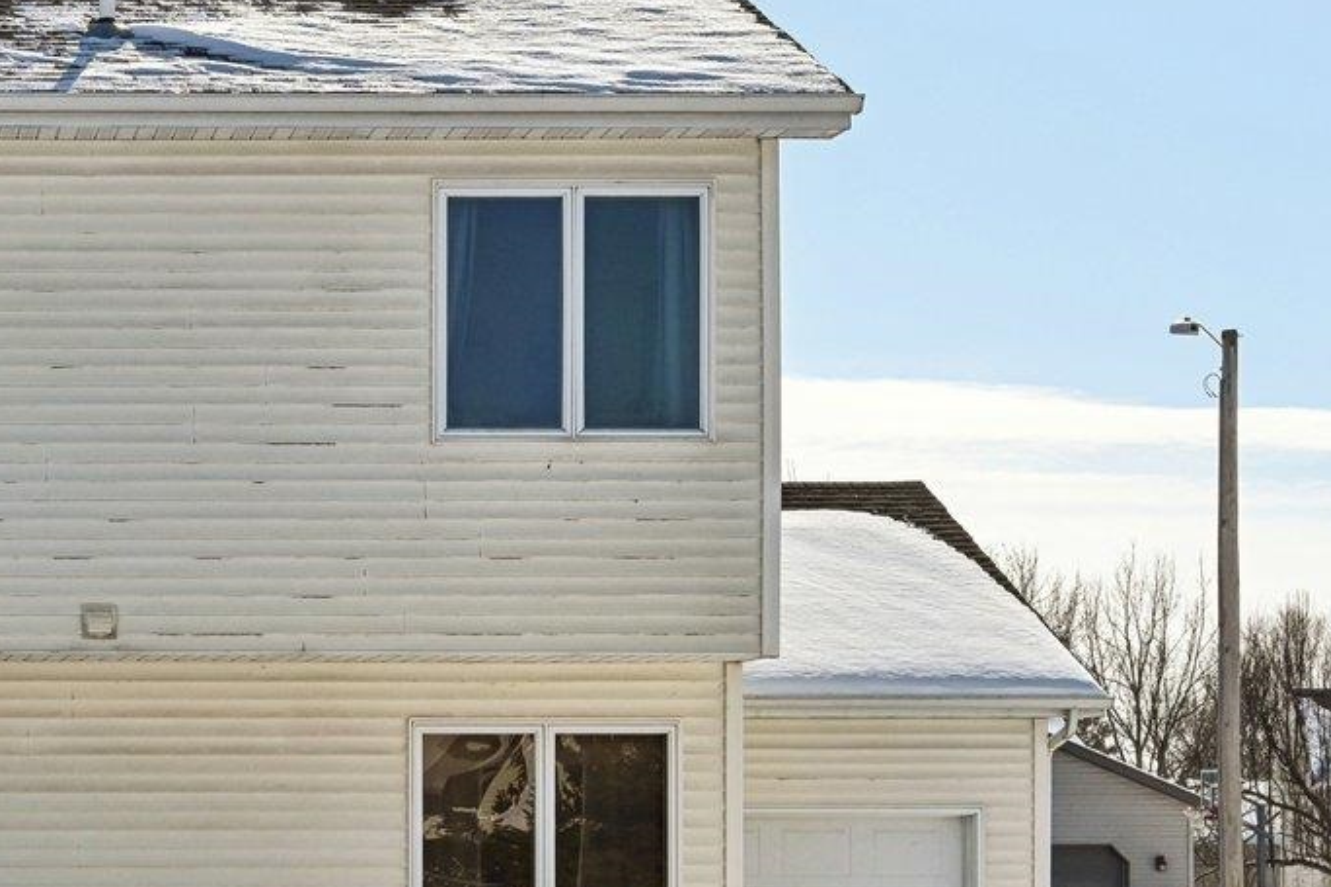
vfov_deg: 15.1
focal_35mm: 90
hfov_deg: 20.9
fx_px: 3326
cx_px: -333
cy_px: 687
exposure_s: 1/2500
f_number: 8
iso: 400
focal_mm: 30
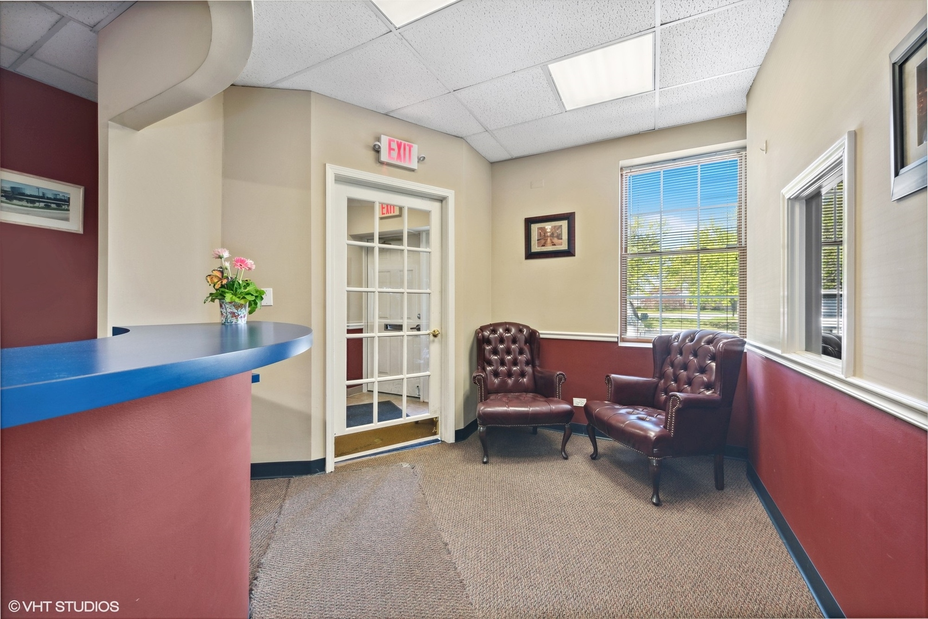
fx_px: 361
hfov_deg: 104.3
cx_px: 464
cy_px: 310
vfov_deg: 81.2
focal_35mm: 14
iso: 200
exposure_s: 1/8
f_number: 9.5
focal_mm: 14
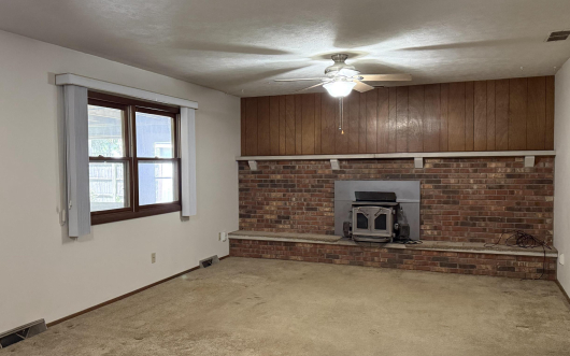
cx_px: 265
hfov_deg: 59.6
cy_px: 183
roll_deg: +0.6
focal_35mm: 32
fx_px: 497
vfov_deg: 39.4
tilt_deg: -2.2
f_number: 1.78
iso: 800
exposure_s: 1/60
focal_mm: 6.76
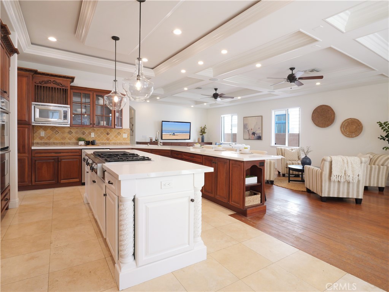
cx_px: 194
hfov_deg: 87.7
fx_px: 202
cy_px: 146
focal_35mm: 18
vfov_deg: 71.6
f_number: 8
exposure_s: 1/50
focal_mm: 9
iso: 1250
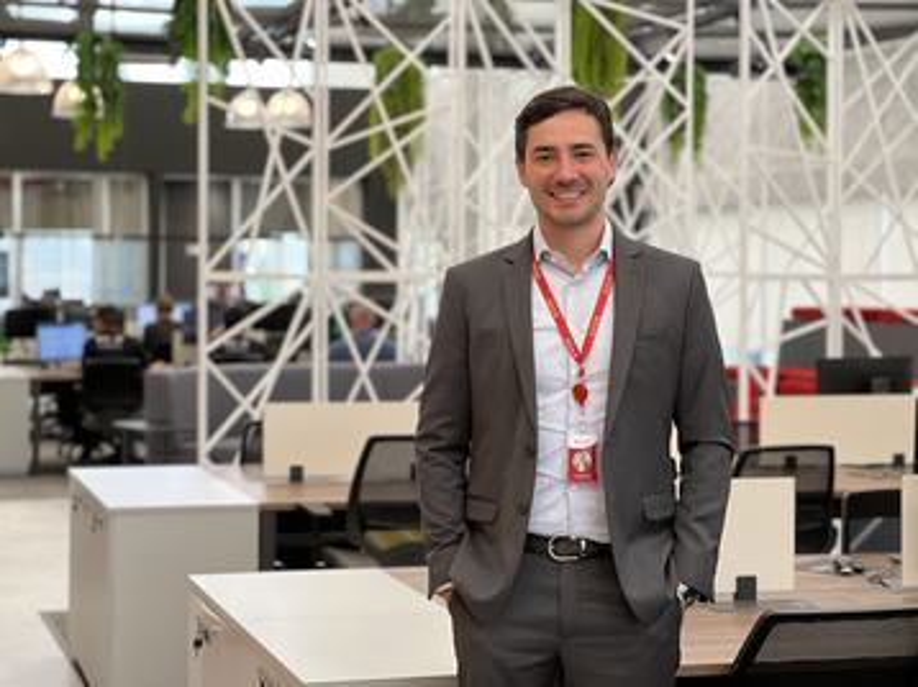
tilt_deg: -1.7
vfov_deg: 19.1
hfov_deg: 25.4
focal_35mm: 77
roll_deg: -0.4
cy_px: 344
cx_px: 459
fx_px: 2041
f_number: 2.8
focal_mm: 9
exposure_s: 1/40
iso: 125
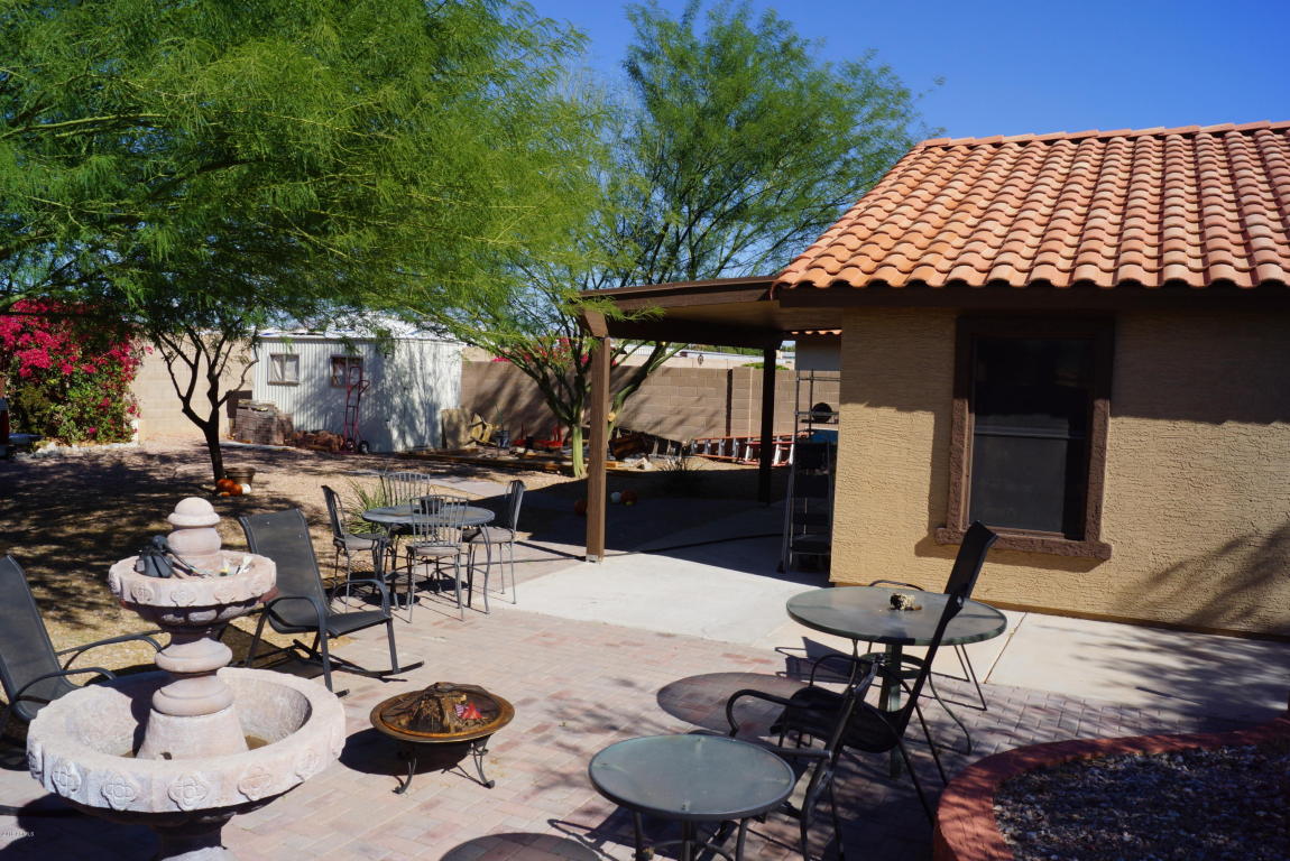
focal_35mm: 27
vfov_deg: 48.0
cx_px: 645
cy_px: 430
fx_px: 968
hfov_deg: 67.4
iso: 100
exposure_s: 1/160
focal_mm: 18
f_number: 13
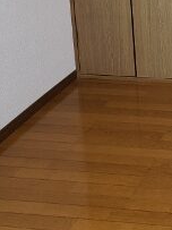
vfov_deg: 21.8
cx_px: 270
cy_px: -59
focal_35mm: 82
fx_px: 544
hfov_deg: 16.2
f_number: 2.4
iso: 50
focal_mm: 4.3
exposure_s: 1/50
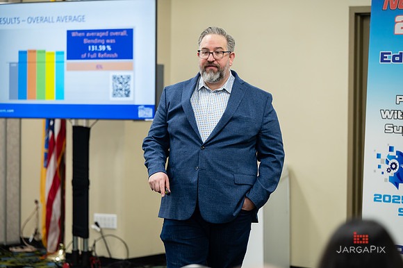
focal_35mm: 122
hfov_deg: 16.8
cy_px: 134
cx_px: 201
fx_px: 1364
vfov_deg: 11.2
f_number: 3.2
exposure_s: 1/200
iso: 1000
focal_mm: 120
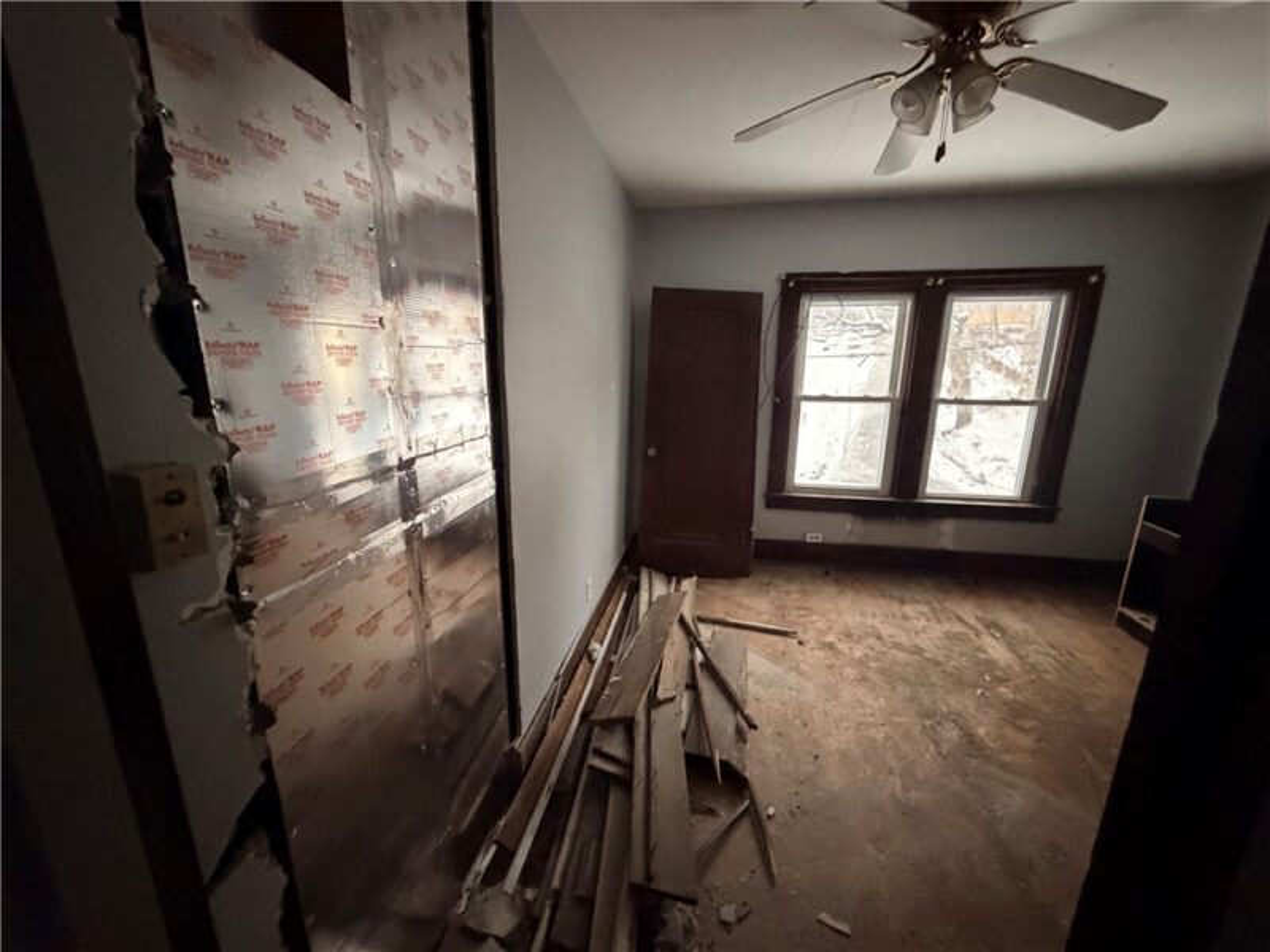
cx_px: 635
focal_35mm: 14
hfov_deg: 102.1
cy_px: 476
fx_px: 514
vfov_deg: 85.7
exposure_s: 1/40
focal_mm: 2.22
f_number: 2.2
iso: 1250
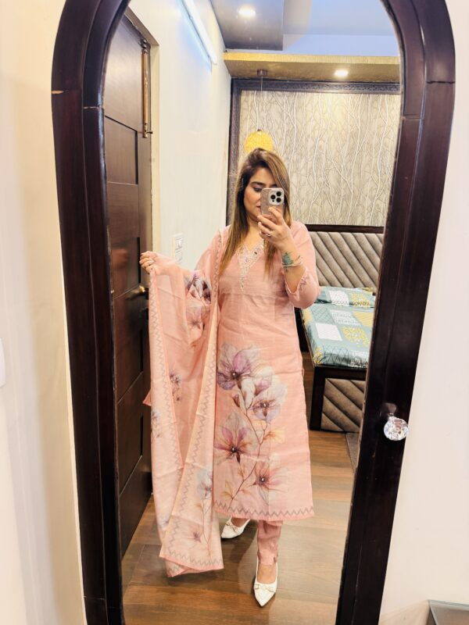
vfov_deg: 71.6
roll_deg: -3.3
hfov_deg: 56.8
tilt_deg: -15.0
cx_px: 234
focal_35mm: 24
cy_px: 312
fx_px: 434
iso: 125
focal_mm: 6.76
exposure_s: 1/50
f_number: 1.78
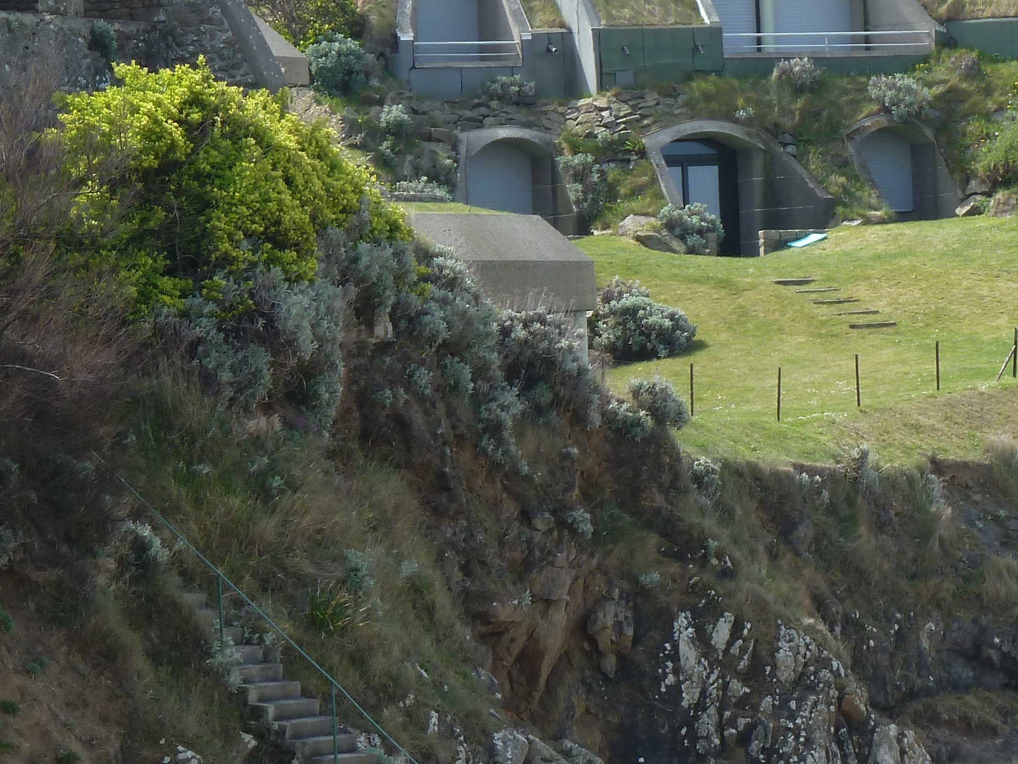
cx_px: 863
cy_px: 335
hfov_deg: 8.4
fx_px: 6910
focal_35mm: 235
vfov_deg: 6.3
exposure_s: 1/200
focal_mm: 19.5
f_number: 4.4
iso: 80
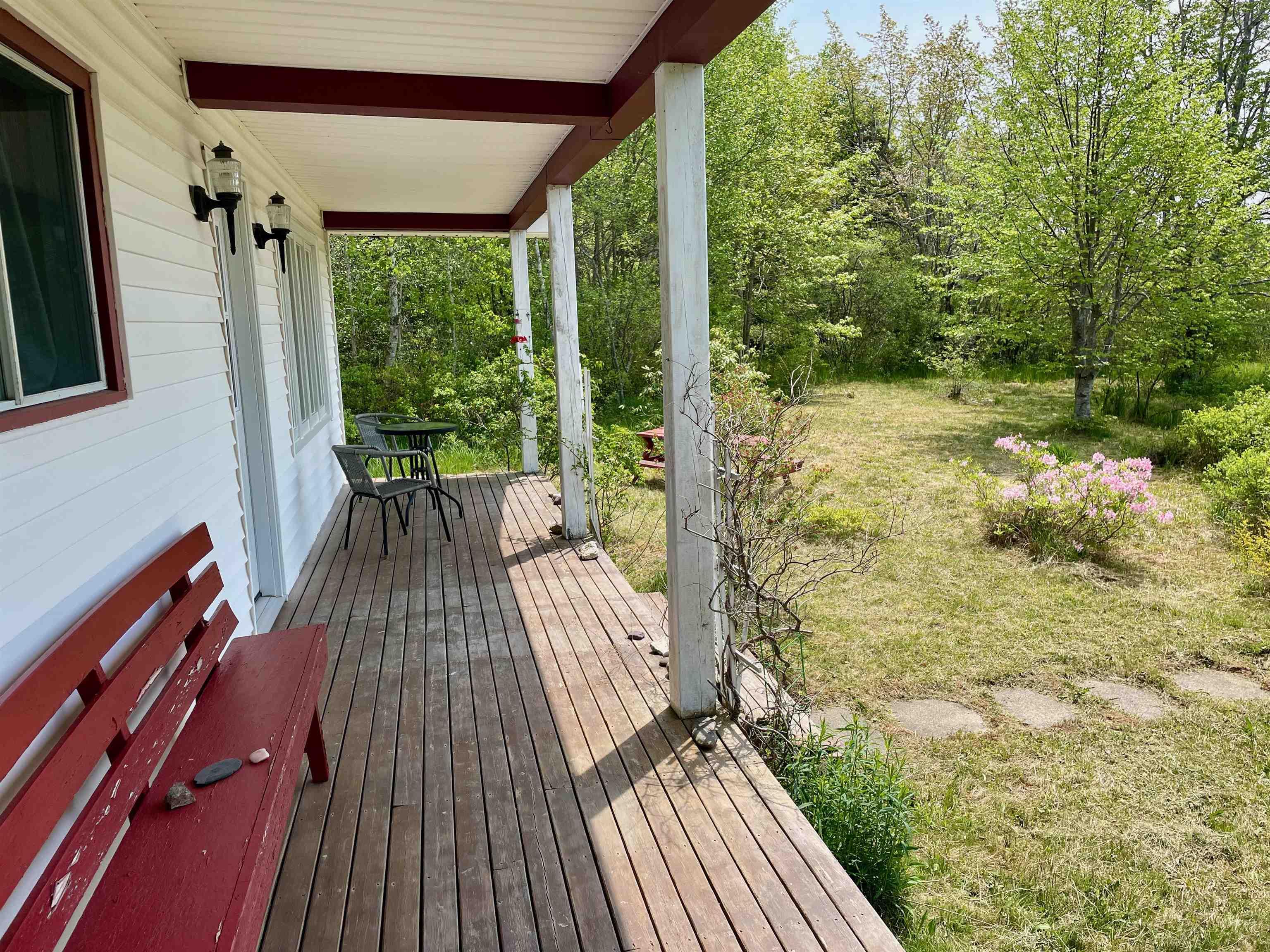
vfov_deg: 53.1
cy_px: 476
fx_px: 954
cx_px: 635
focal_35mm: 26
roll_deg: +1.3
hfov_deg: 67.3
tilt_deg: -10.0
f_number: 1.6
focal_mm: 4.2
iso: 32
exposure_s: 1/1618
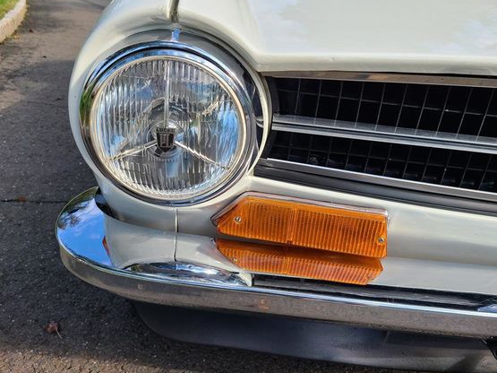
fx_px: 431
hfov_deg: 59.9
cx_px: 272
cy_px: 163
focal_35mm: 30
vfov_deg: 46.7
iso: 40
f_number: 1.8
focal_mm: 5.4
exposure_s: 1/962
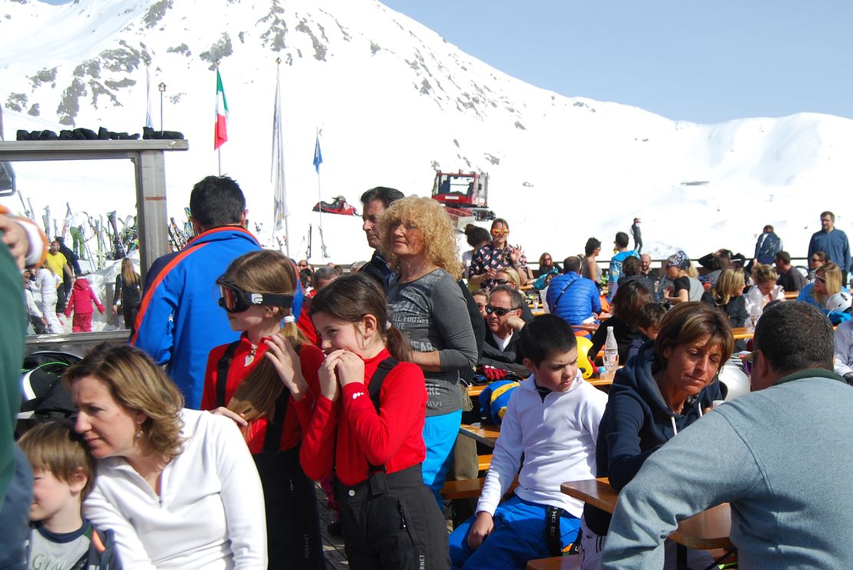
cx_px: 541
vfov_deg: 25.9
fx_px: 1233
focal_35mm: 52
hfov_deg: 37.9
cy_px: 373
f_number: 4
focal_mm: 24
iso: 110
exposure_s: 1/1000
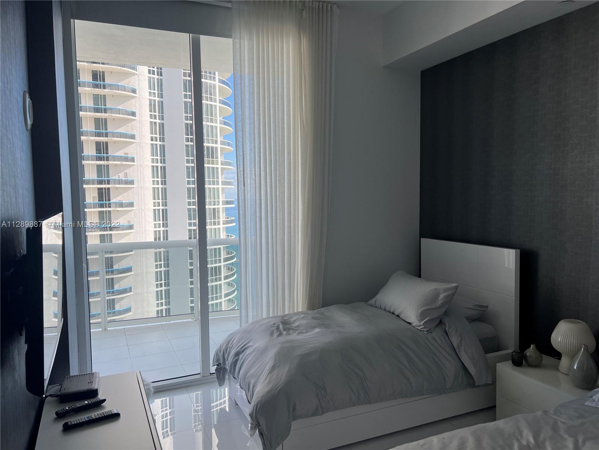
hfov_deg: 67.3
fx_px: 450
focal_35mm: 26
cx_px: 300
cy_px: 225
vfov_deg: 53.1
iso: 50
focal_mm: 5.7
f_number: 1.5
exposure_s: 1/521
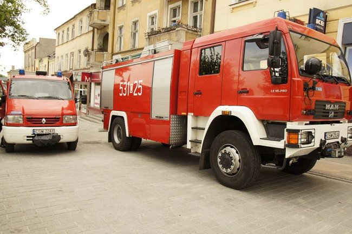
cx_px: 176
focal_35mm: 27
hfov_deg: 67.4
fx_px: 264
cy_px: 117
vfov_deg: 47.8
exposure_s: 1/60
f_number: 6.3
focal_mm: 18
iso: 100
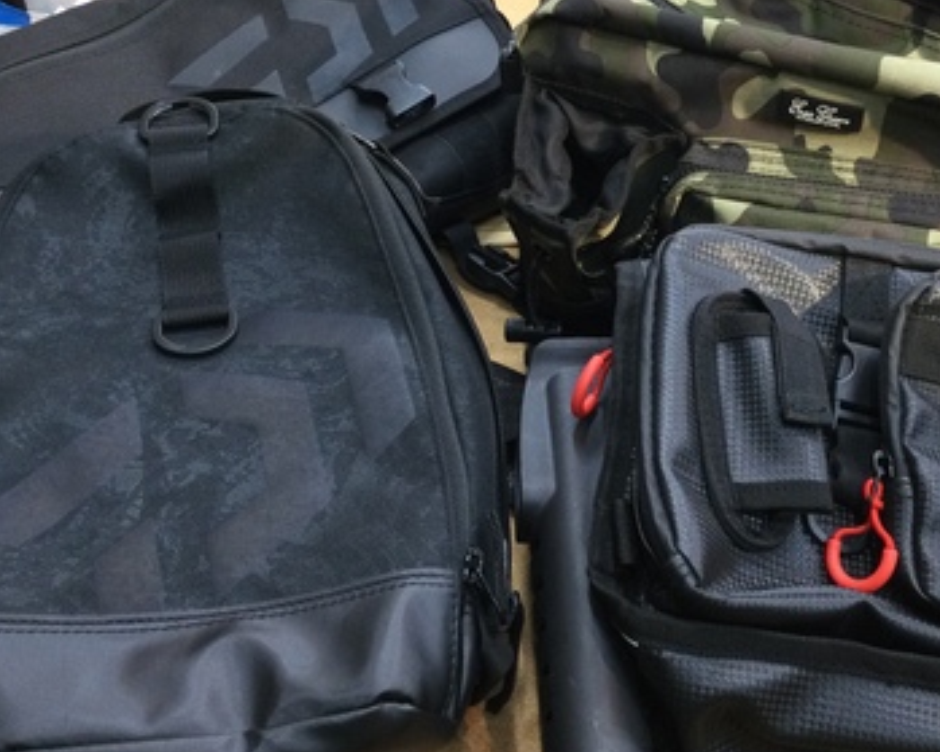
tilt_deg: -36.9
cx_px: 523
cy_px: 321
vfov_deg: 29.1
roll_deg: -1.6
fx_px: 1446
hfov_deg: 36.0
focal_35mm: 52
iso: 80
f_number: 2.4
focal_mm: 3.3
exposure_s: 1/30
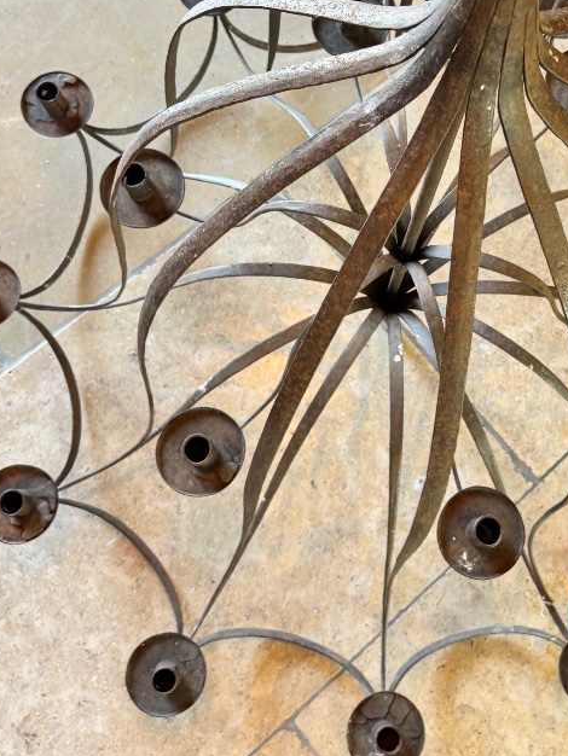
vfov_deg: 40.5
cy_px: 227
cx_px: 410
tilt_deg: -74.9
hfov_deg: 31.1
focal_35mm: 46
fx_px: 1006
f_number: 1.78
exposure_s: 1/50
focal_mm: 6.76
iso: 160
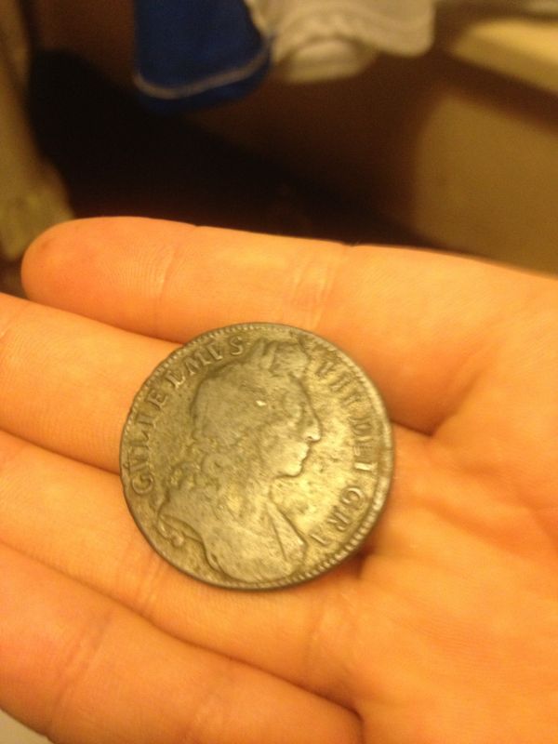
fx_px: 752
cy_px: 372
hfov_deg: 40.7
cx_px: 279
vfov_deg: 52.6
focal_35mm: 35
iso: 320
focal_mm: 4.28
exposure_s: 1/20
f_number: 2.4
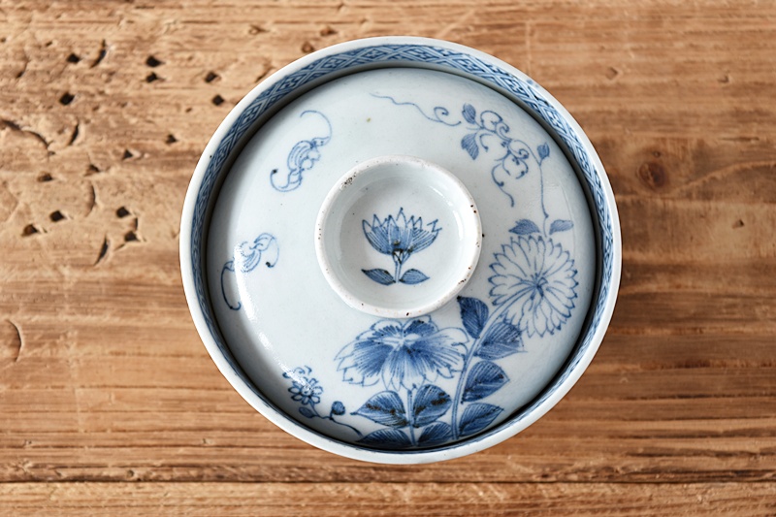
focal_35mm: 82
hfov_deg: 24.6
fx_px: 1778
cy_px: 258
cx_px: 388
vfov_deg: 16.5
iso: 200
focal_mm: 55
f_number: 5.6
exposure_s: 1/8
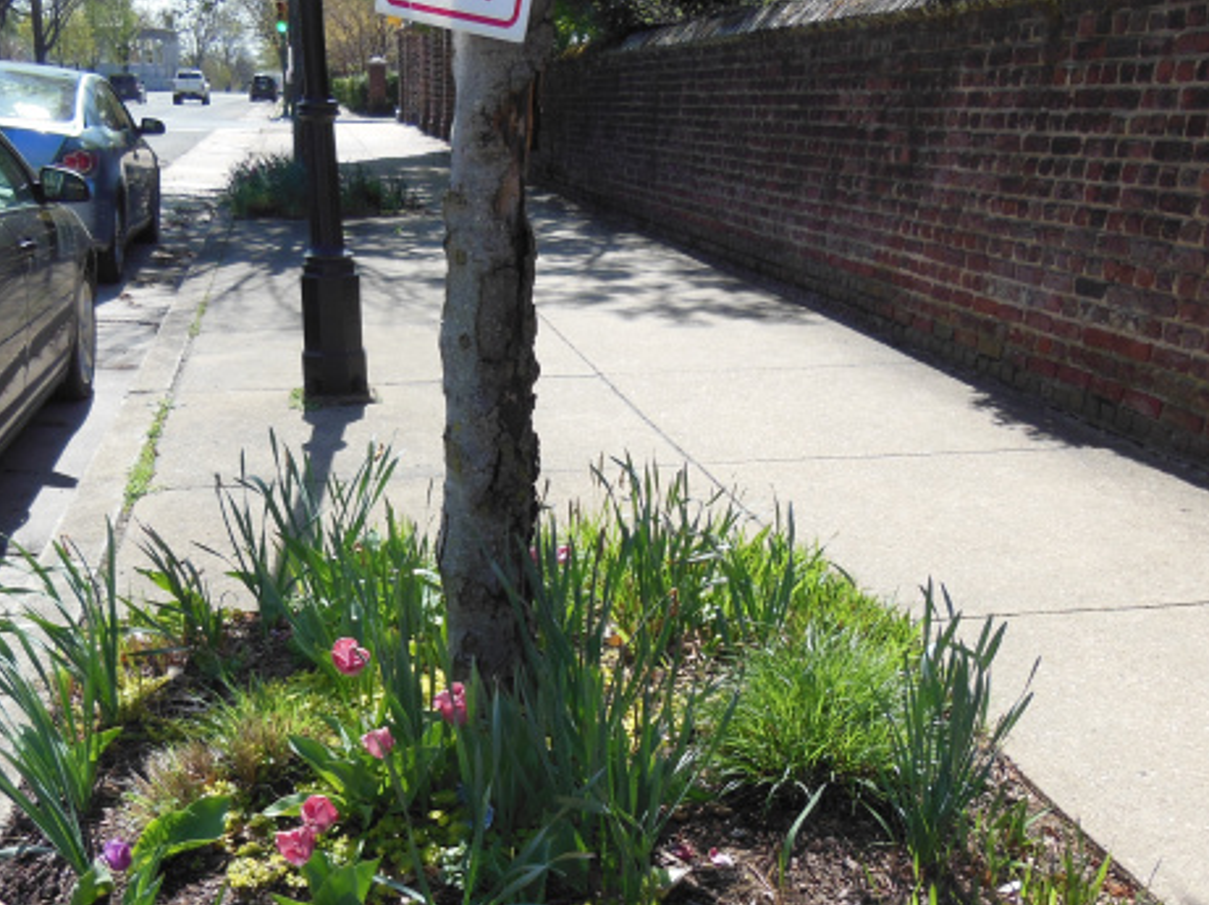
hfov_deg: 48.7
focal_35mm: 38
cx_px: 488
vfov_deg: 36.8
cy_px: 678
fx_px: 1326
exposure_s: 1/640
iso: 125
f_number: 3.5
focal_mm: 4.5
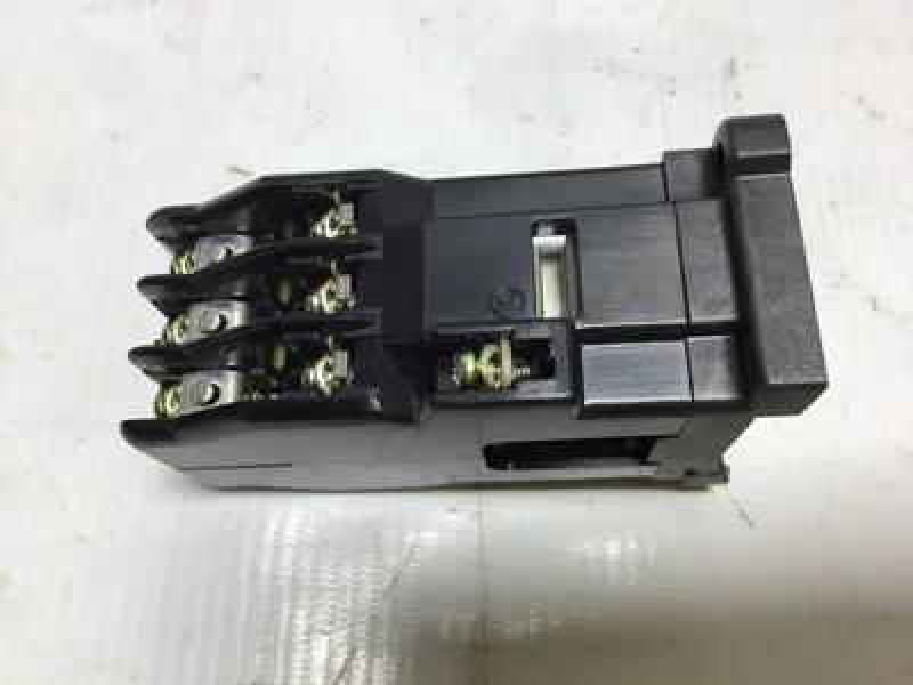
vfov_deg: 45.4
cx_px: 456
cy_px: 342
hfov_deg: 58.4
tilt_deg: -69.5
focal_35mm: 31
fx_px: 818
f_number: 2.4
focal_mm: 3.3
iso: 32
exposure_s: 1/120
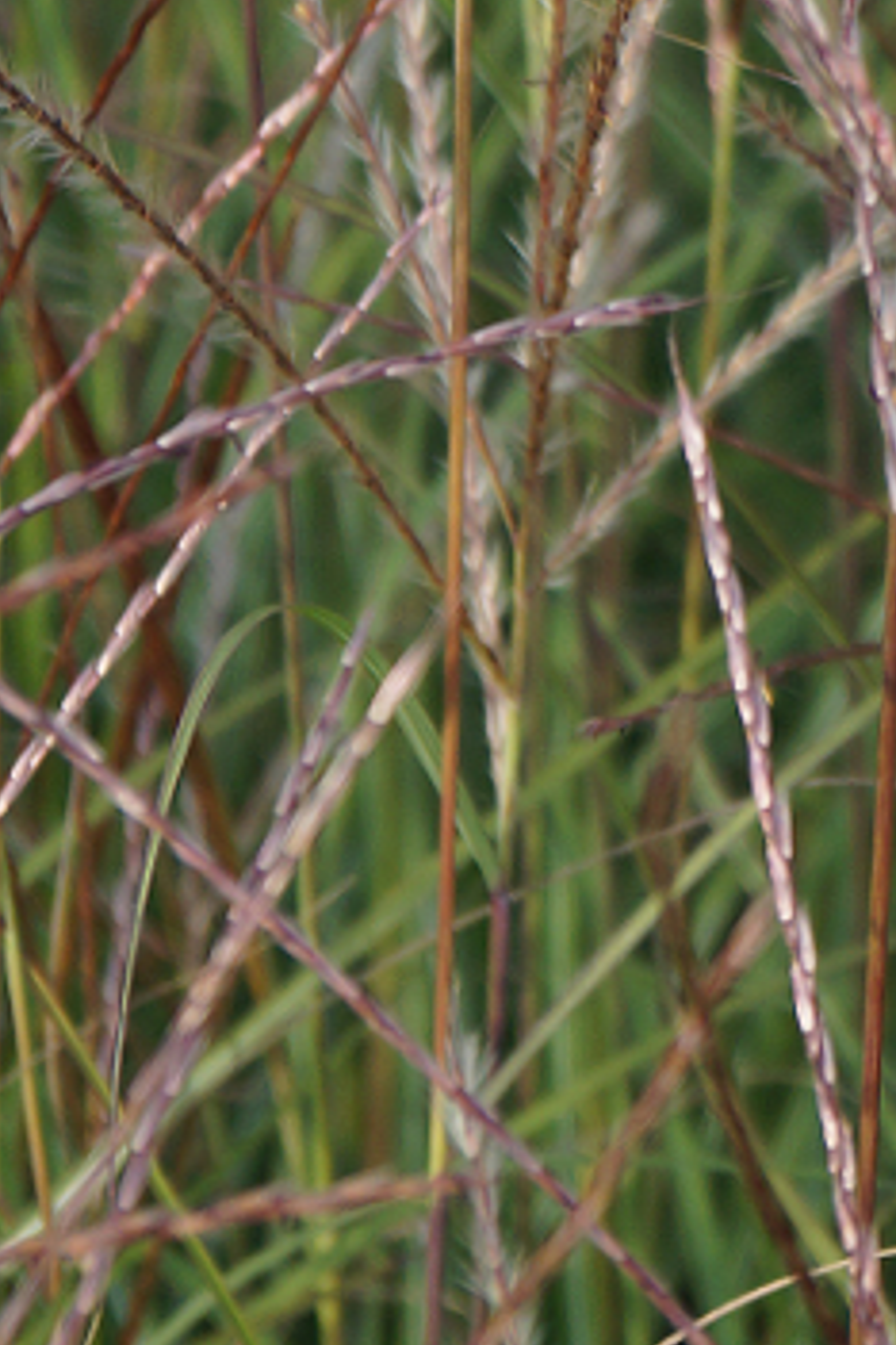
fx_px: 10516
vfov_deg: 7.3
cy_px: -142
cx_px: 1214
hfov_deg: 4.9
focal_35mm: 282
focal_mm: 55
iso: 160
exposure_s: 1/160
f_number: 5.6
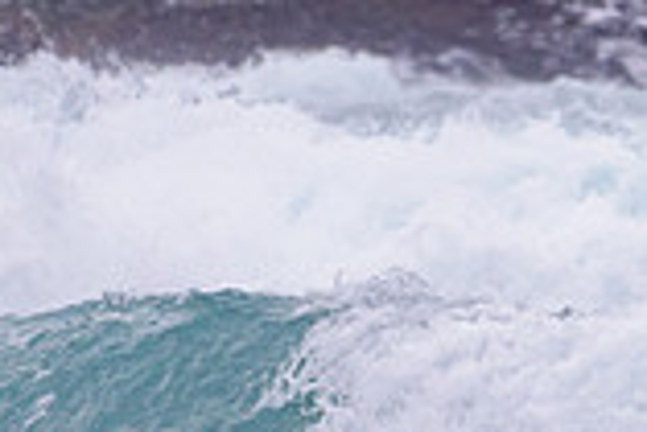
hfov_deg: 0.9
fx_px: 40762
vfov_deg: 0.6
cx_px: 942
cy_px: 419
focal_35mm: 2266
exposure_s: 1/2000
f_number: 5.6
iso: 1400
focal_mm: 500
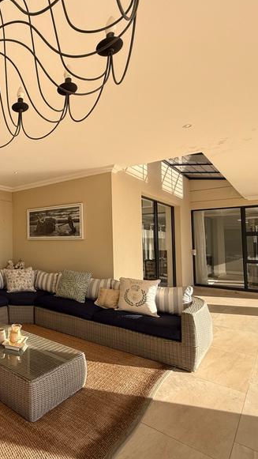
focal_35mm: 21
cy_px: 229
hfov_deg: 43.7
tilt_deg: +3.9
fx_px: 255
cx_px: -13
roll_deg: -0.1
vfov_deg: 83.8
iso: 50
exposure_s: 1/413
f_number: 2.2
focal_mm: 2.22
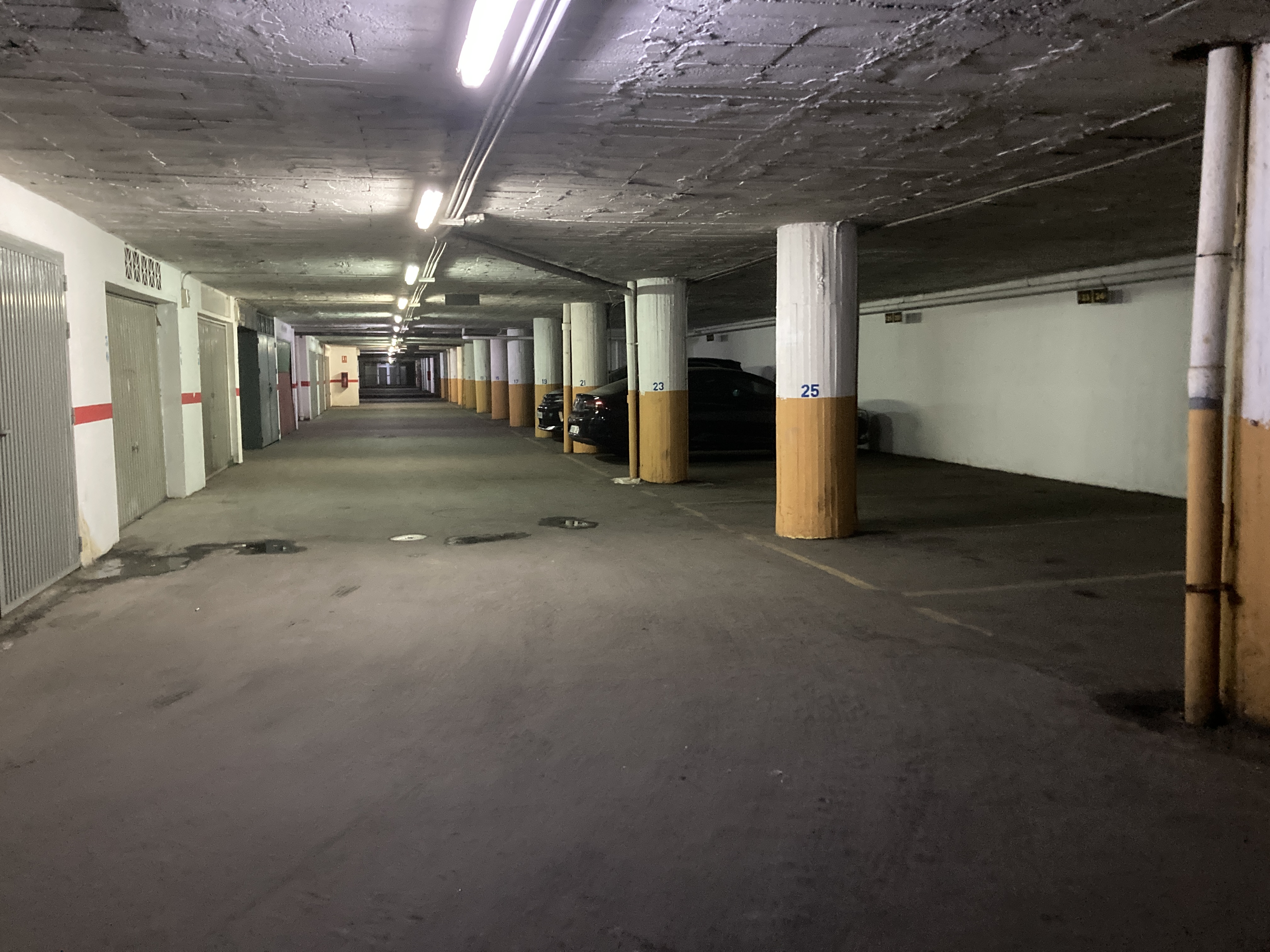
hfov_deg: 63.4
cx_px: 635
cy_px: 476
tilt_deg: -3.7
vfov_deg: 49.7
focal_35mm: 28
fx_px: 1027
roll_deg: -0.1
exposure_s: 1/25
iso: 640
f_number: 1.8
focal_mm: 3.99
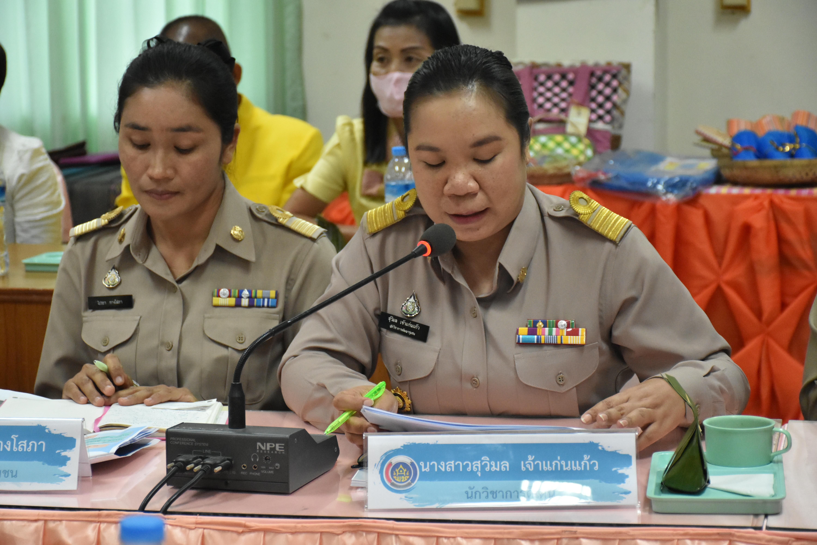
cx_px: 408
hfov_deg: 20.6
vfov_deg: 13.8
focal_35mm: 99
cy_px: 272
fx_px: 2247
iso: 3200
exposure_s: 1/250
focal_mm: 66
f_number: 5
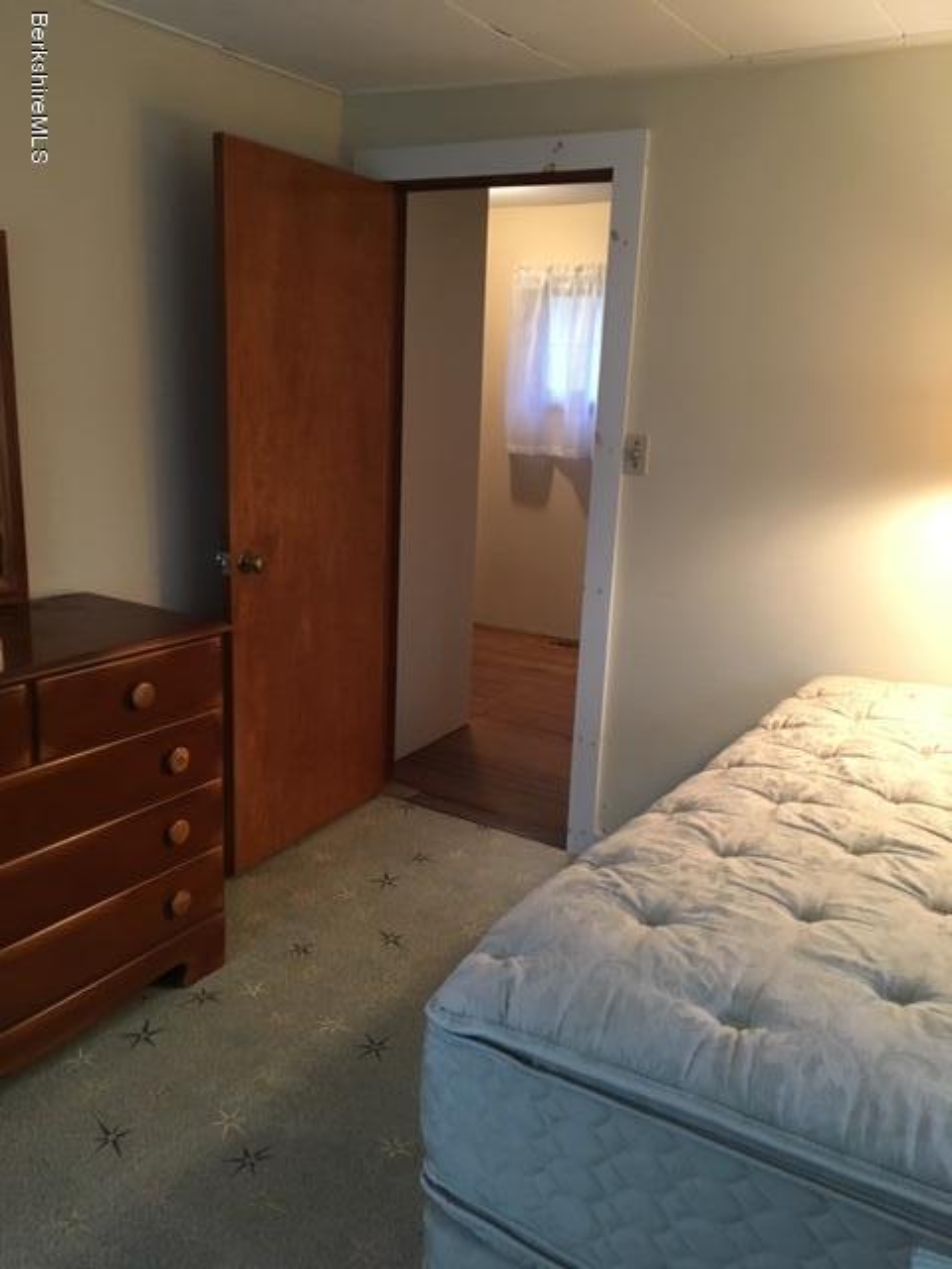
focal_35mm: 29
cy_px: 634
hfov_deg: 48.2
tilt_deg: -14.8
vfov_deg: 61.7
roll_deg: -2.7
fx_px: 1063
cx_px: 476
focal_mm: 4.15
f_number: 2.2
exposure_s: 1/30
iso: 160
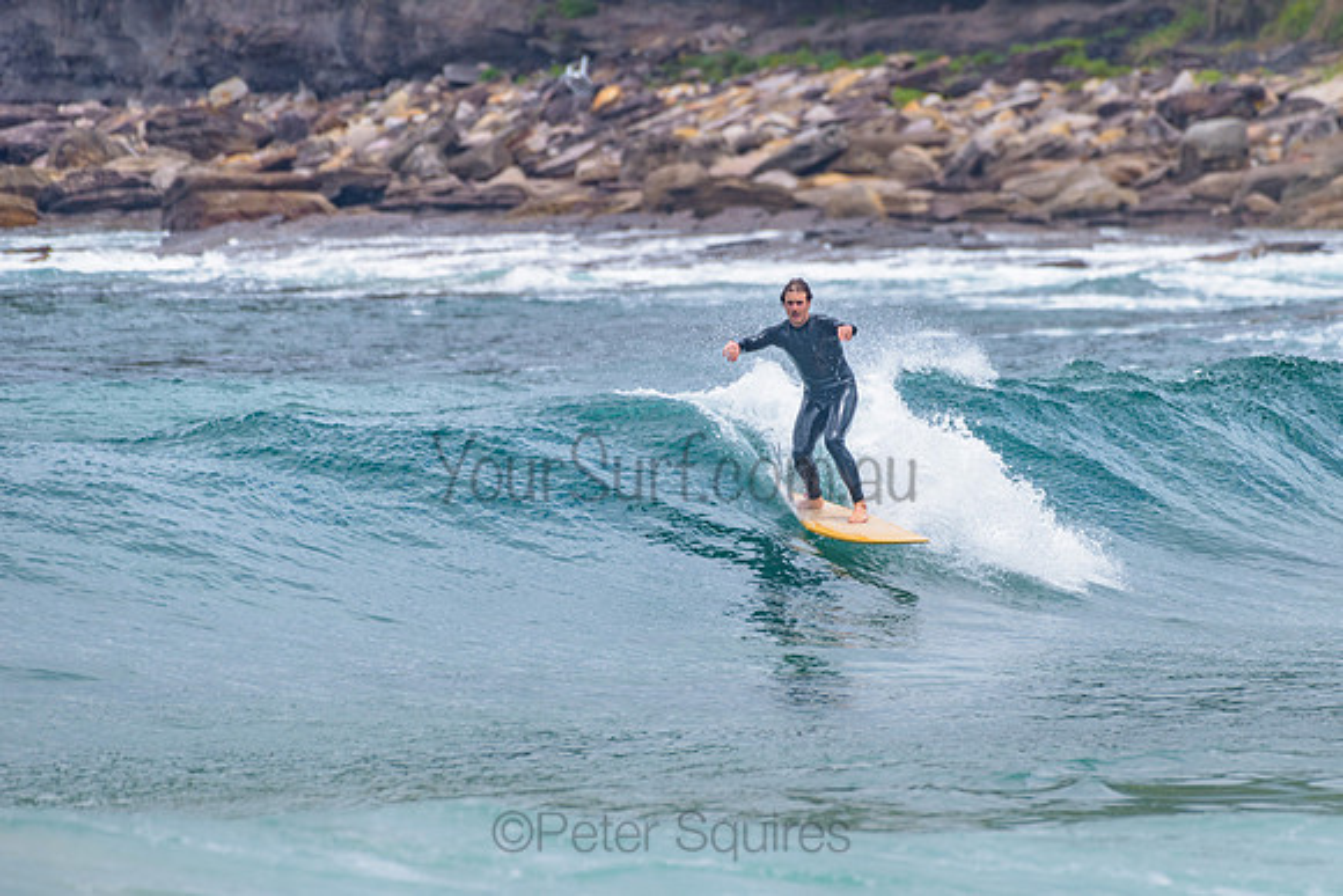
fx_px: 22862
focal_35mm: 613
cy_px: 477
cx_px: 823
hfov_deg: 3.4
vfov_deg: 2.2
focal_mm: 500
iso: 360
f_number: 5.6
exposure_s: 1/2000
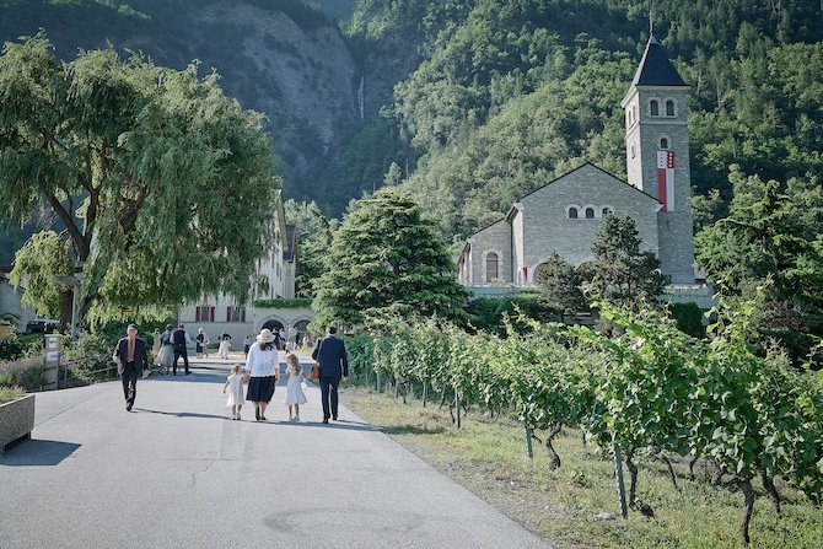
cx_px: 412
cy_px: 274
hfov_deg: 47.4
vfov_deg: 32.6
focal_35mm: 41
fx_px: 937
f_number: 5.6
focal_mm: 41
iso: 400
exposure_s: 1/640
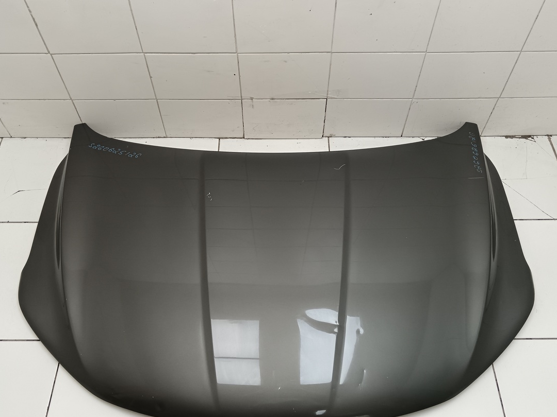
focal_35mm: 32
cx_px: 269
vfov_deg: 44.2
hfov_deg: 56.8
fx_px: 515
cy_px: 212
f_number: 1.9
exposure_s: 1/100
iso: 378
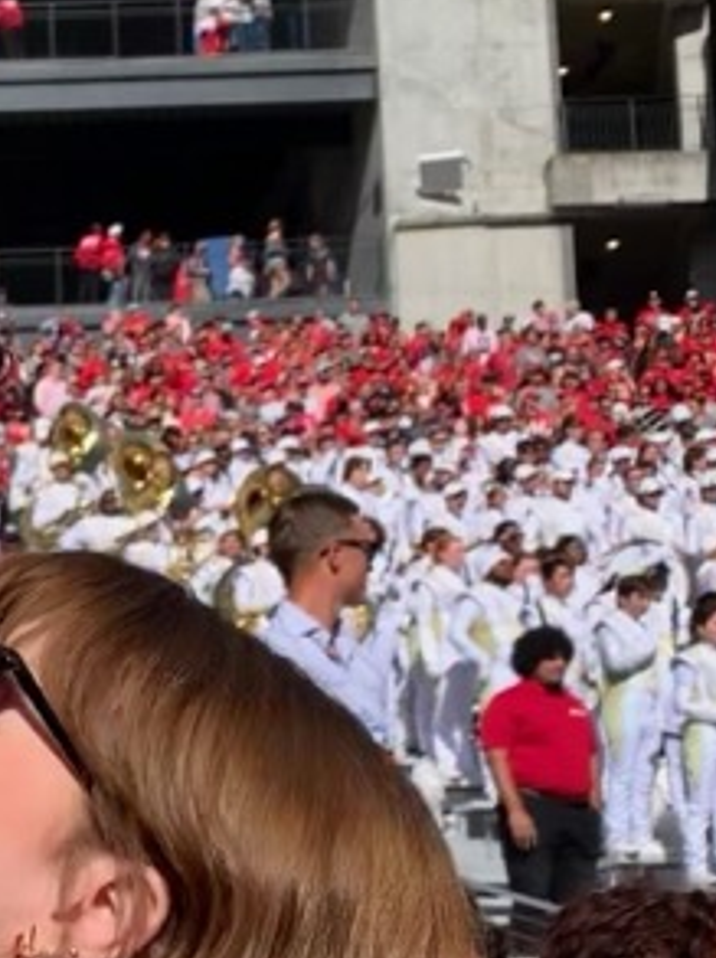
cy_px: 768
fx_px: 2211
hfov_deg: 17.0
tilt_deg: +7.5
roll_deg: +1.2
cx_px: -289
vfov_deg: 24.1
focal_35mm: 80
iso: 25
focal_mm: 4.25
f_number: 1.8
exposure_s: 1/1992
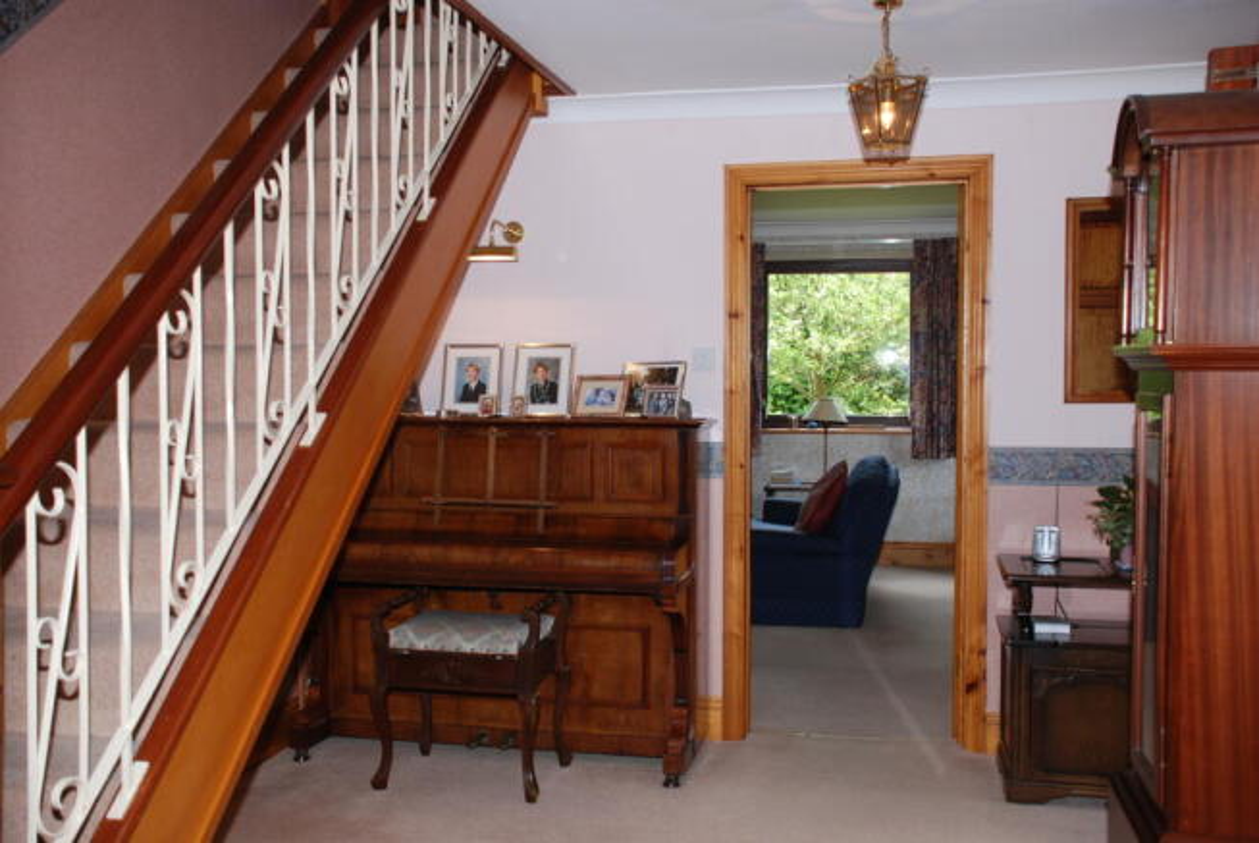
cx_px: 630
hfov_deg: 57.2
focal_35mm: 33
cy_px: 422
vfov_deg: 40.1
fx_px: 1155
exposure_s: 1/60
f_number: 4
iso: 200
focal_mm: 22
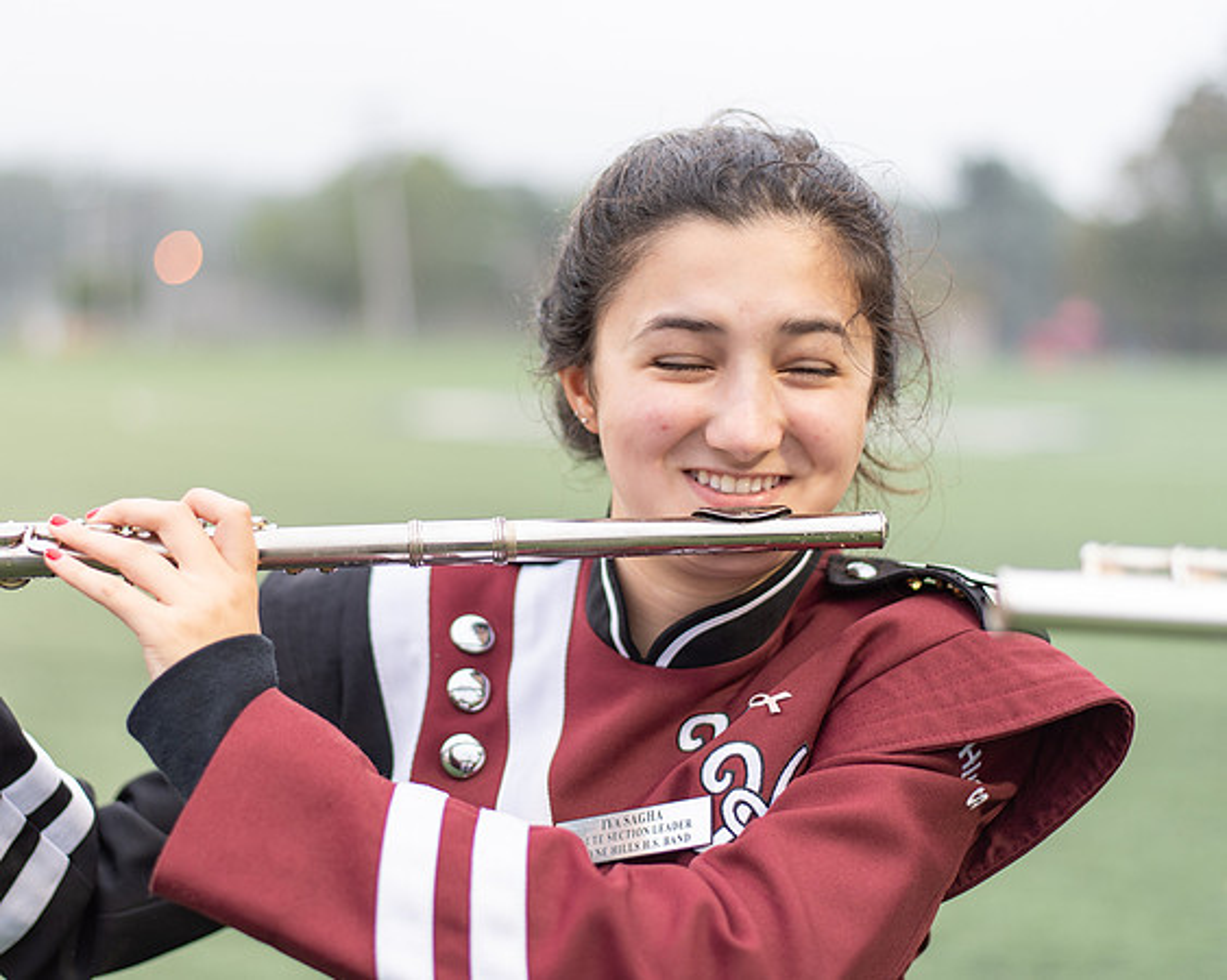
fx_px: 2340
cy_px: 419
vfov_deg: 23.6
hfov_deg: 29.3
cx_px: 522
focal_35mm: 64
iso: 100
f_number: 1.8
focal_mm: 50
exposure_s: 1/160
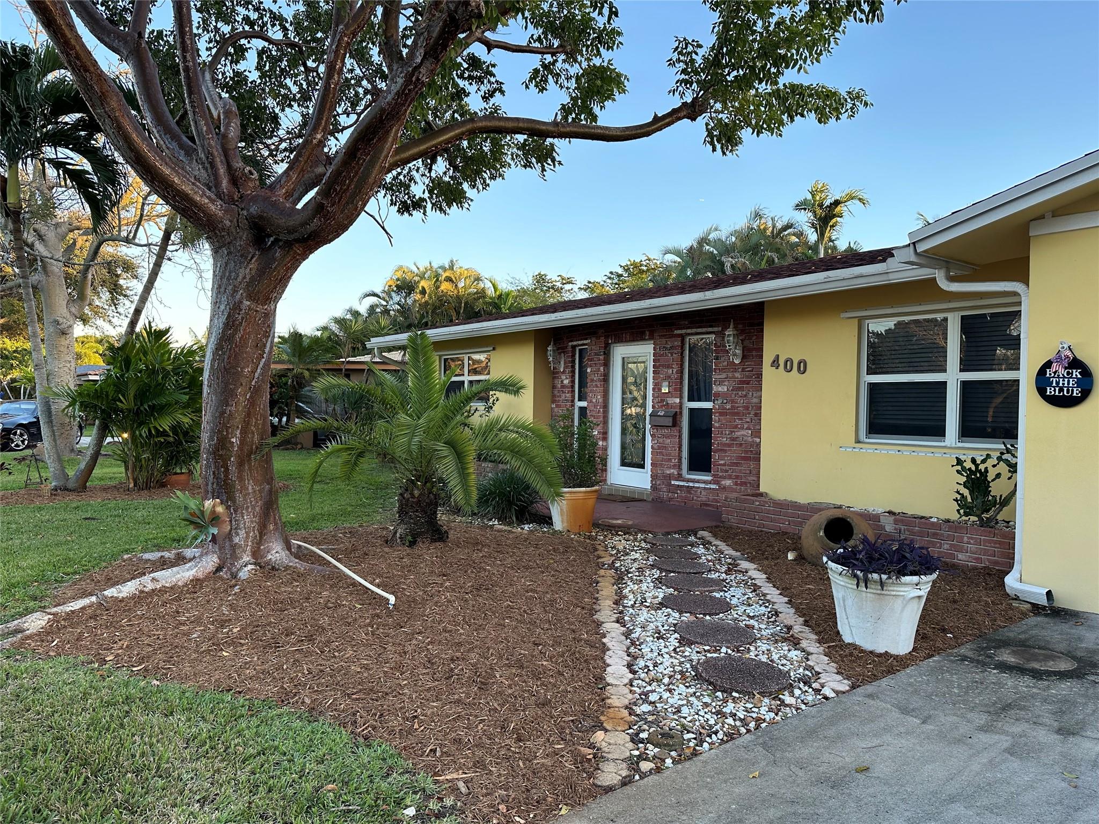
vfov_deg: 56.8
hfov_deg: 71.6
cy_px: 412
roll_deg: -1.4
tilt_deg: -0.7
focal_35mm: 24
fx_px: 762
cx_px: 550
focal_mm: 6.86
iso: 80
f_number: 1.78
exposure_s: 1/331
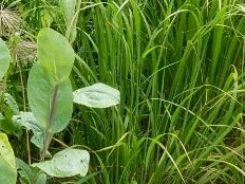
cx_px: -250
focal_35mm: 115
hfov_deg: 14.2
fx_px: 814
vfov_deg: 12.7
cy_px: -19
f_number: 1.5
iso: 50
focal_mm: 4.32
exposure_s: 1/582
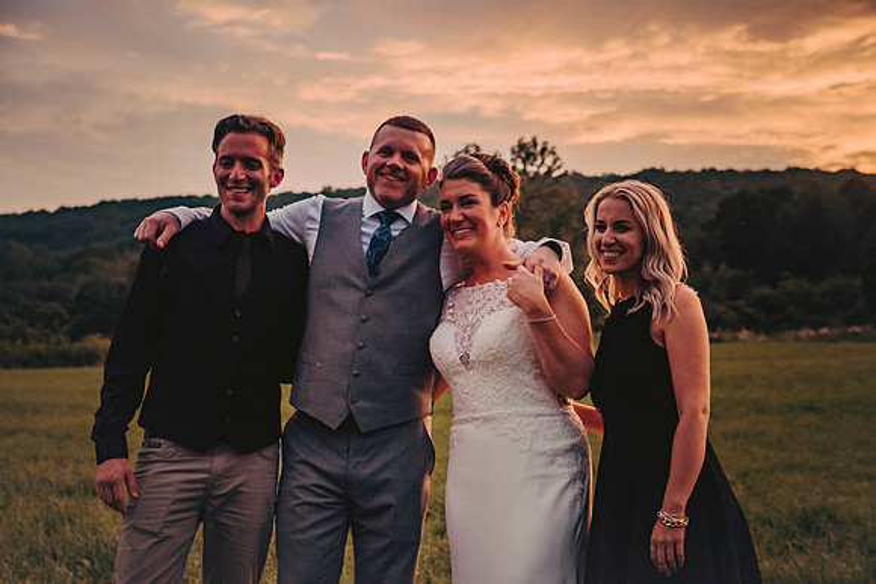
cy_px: 292
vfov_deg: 20.0
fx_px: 1655
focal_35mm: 68
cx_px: 438
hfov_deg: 29.6
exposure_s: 1/200
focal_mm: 68
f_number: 6.3
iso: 800
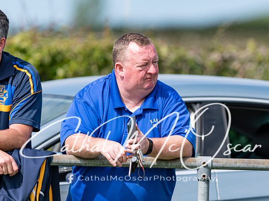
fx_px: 3784
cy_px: 100
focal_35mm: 487
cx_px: 151
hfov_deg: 4.1
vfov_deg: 3.1
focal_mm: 300
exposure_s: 1/1600
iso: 100
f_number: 2.8
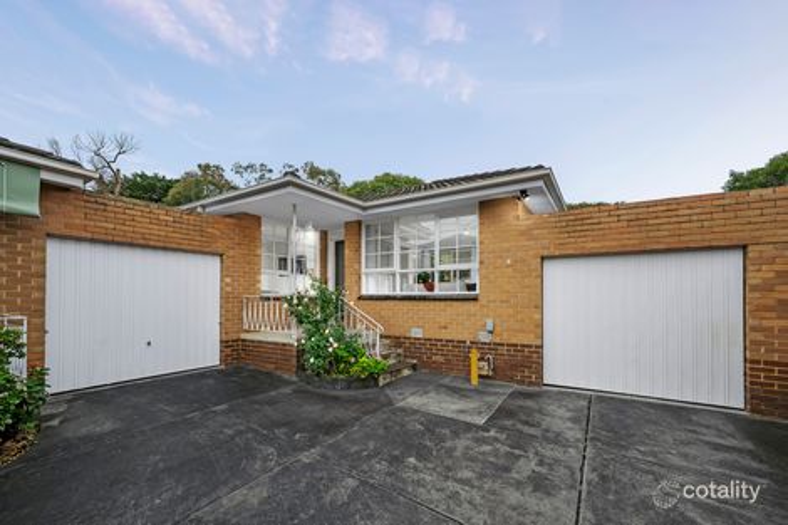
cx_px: 394
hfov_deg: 100.4
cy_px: 262
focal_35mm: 15
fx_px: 328
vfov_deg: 77.3
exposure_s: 1/2000
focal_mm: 15
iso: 250
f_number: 8
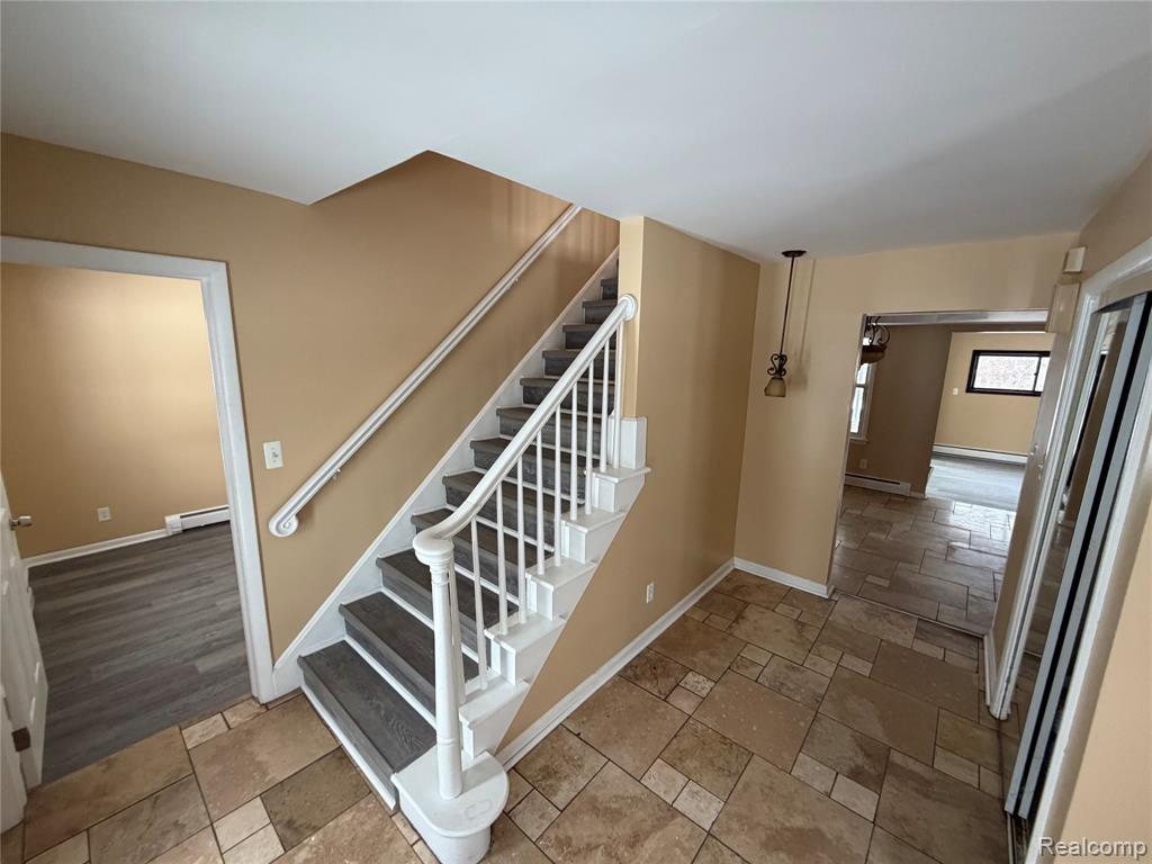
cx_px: 576
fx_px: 466
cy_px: 432
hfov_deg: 102.1
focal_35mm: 14
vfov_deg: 85.7
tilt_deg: -8.6
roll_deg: -1.3
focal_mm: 2.22
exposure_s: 1/105
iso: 320
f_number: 2.2
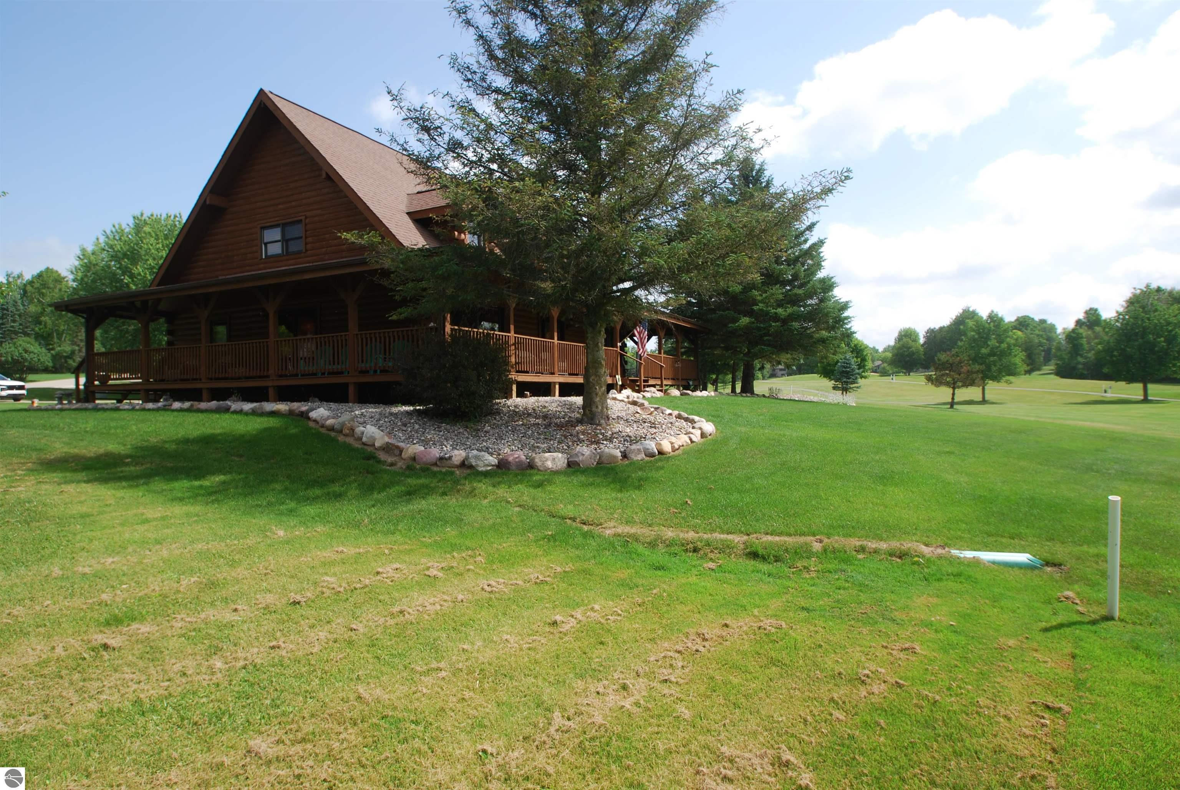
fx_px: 689
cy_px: 395
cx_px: 590
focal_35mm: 21
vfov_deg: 59.6
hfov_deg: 81.1
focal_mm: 14
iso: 100
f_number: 7.1
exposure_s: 1/200
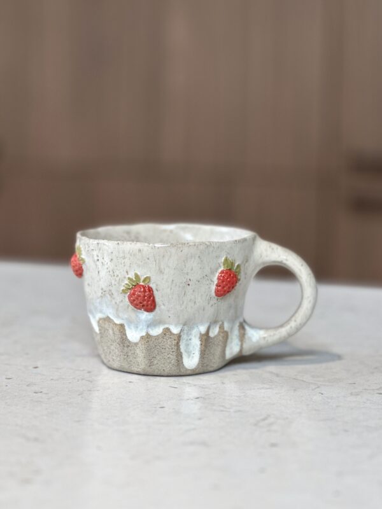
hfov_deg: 19.1
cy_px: 254
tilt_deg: -7.6
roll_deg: +1.3
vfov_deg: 25.3
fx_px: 1133
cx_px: 191
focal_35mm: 77
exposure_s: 1/100
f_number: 2.8
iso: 200
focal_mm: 9
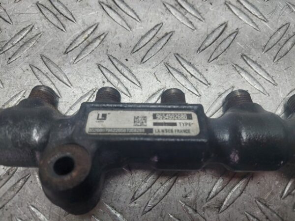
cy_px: 110
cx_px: 148
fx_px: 213
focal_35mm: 25
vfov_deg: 54.9
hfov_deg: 69.4
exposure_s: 1/50
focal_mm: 5.23
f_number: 1.8
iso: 40
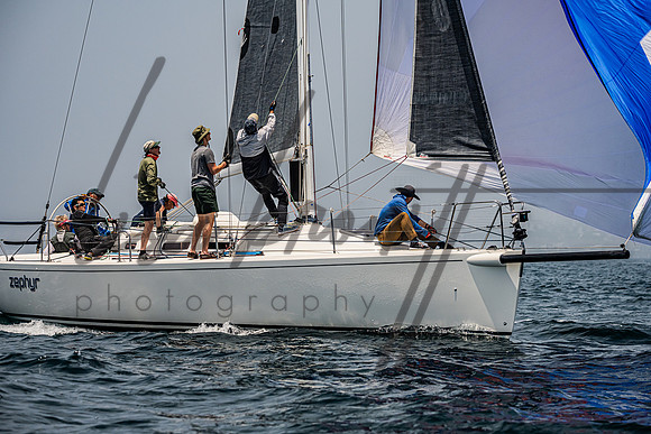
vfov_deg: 9.1
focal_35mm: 151
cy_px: 217
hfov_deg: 13.6
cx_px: 325
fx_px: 2728
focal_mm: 150
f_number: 6.3
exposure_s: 1/6400
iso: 400
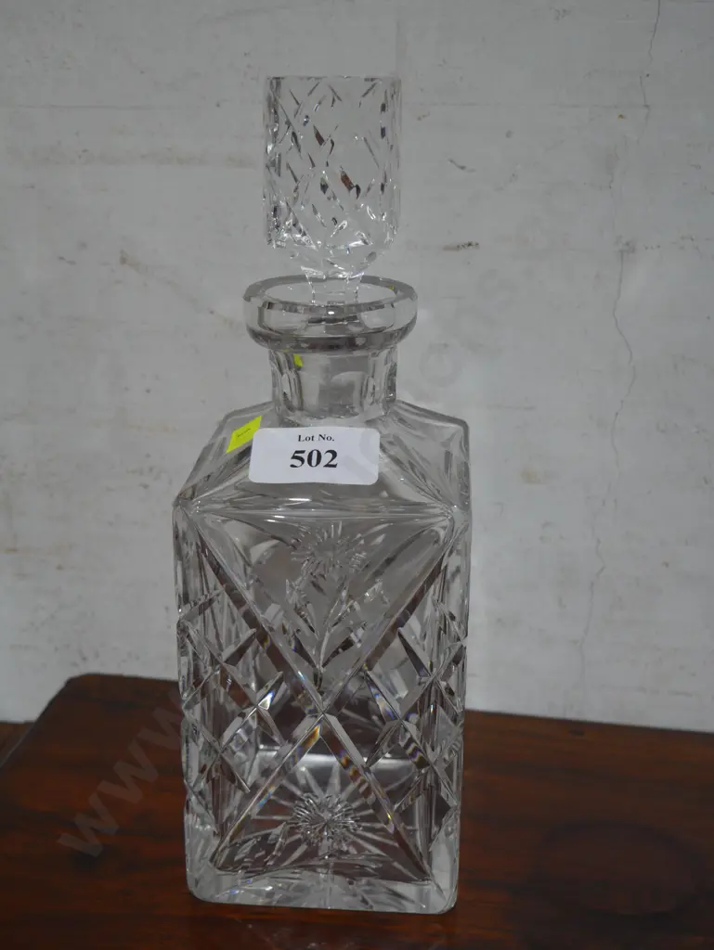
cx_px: 357
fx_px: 1209
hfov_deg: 32.9
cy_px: 475
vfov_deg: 42.9
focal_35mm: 44
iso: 200
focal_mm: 22
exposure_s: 1/60
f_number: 4.7
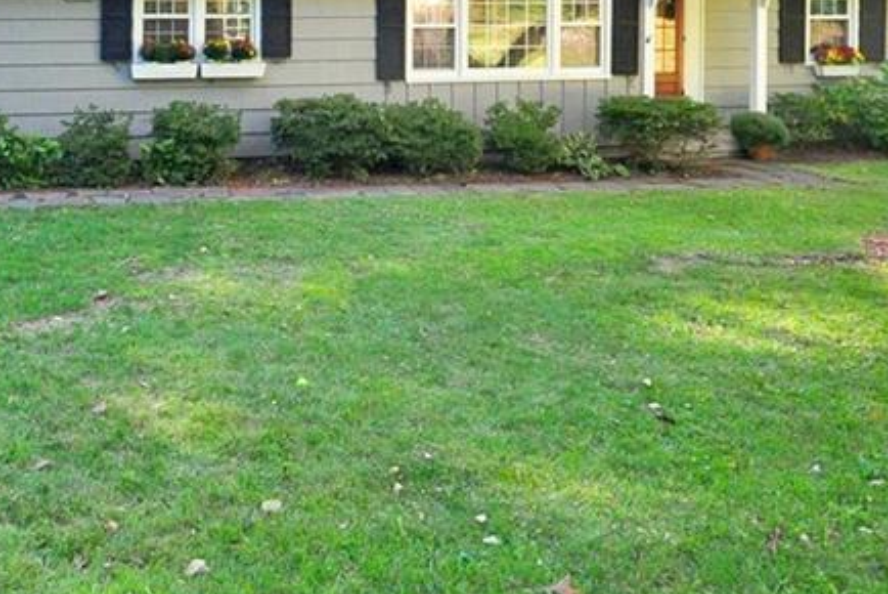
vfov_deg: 30.1
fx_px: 1002
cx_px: 172
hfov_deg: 45.3
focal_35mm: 41
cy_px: -32
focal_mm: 11.5
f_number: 7.1
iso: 1600
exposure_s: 1/320
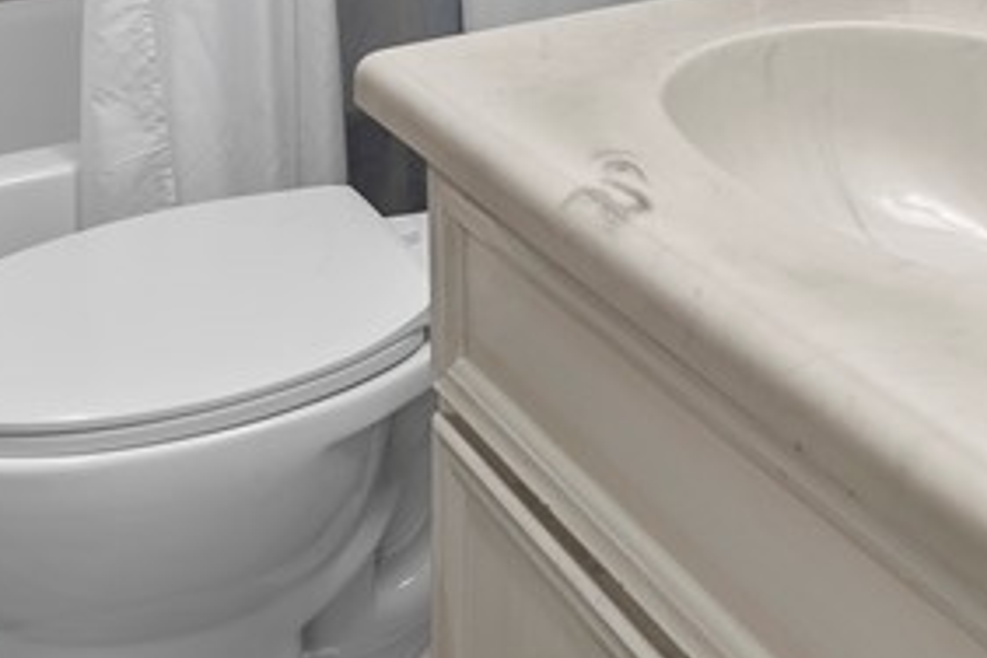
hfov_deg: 36.7
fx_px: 1480
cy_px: -438
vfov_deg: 20.0
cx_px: 616
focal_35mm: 54
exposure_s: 1.6
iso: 250
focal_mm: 14
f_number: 9
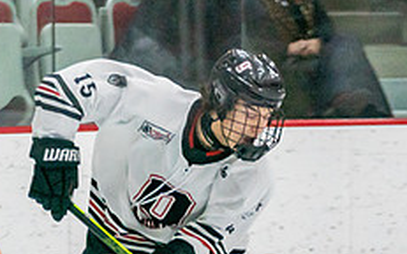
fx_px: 5398
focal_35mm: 487
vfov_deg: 2.7
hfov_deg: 4.3
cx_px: 242
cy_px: 310
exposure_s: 1/1250
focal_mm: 143
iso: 3200
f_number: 2.8
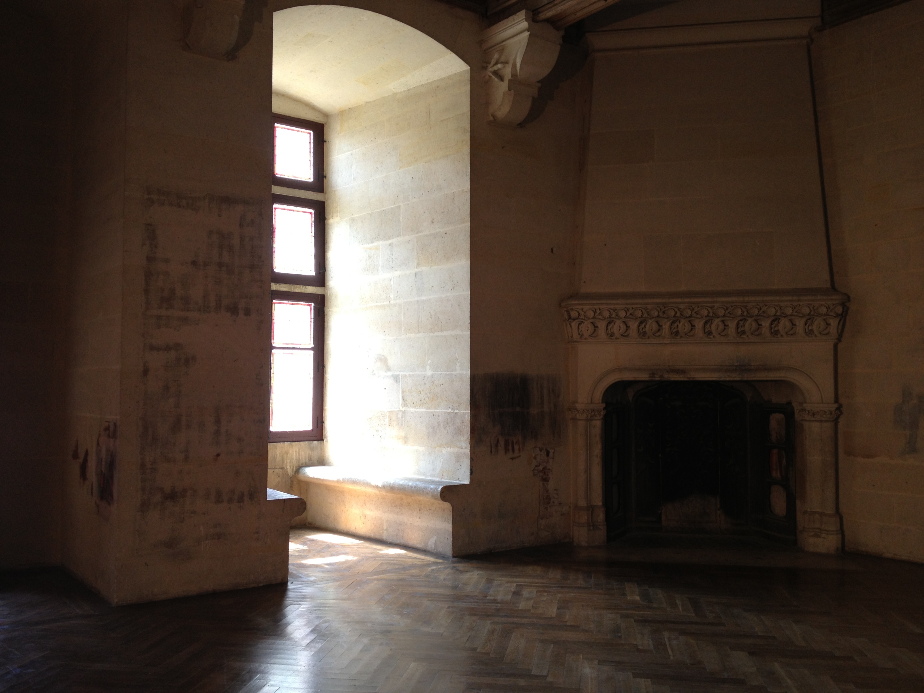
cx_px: 462
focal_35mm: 35
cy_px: 346
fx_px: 934
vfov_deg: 40.7
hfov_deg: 52.6
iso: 64
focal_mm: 4.28
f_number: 2.4
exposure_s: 1/20
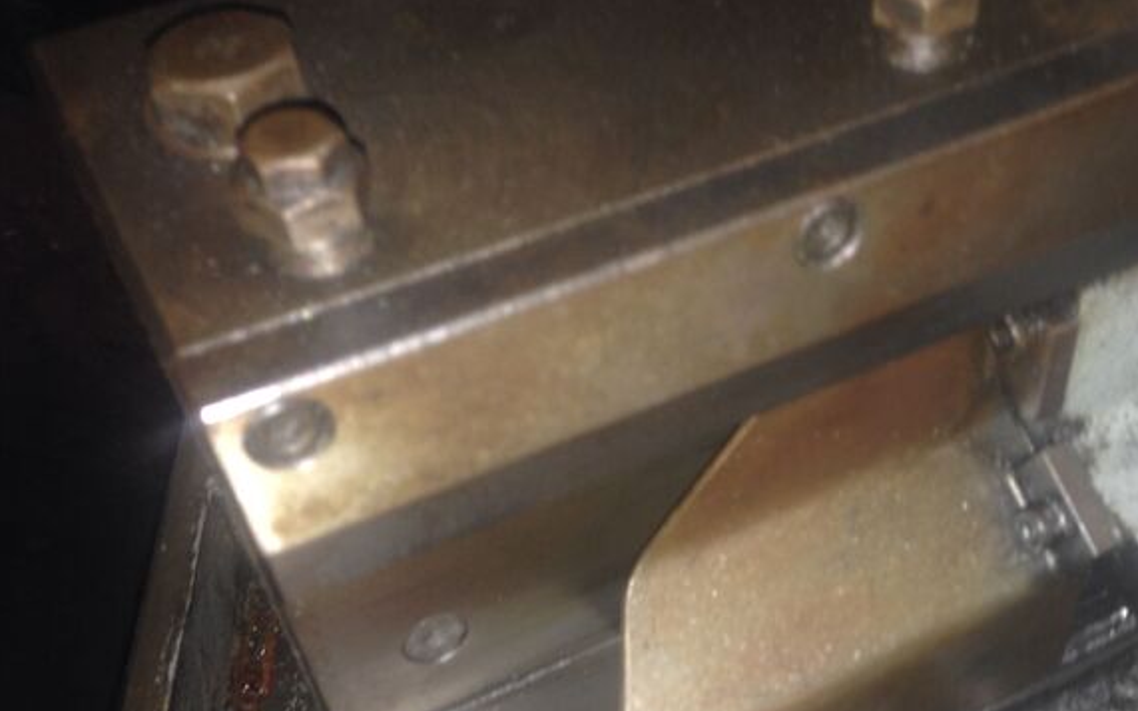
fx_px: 1520
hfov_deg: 40.4
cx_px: 791
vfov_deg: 25.8
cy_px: 593
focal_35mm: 49
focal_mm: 4.12
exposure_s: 1/16
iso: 80
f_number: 2.4
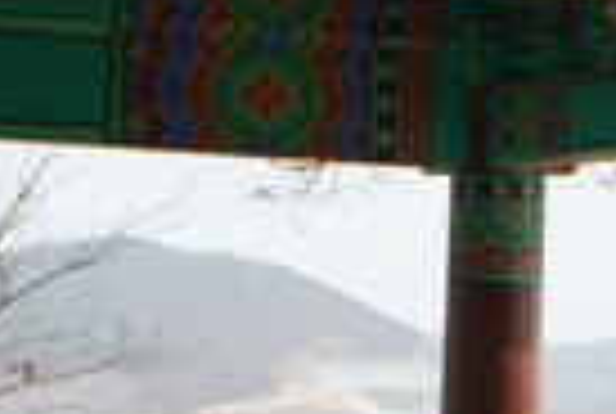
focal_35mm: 214
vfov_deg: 6.4
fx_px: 3670
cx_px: 618
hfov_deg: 9.5
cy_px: 526
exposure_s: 1/250
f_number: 8
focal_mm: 28
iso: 400
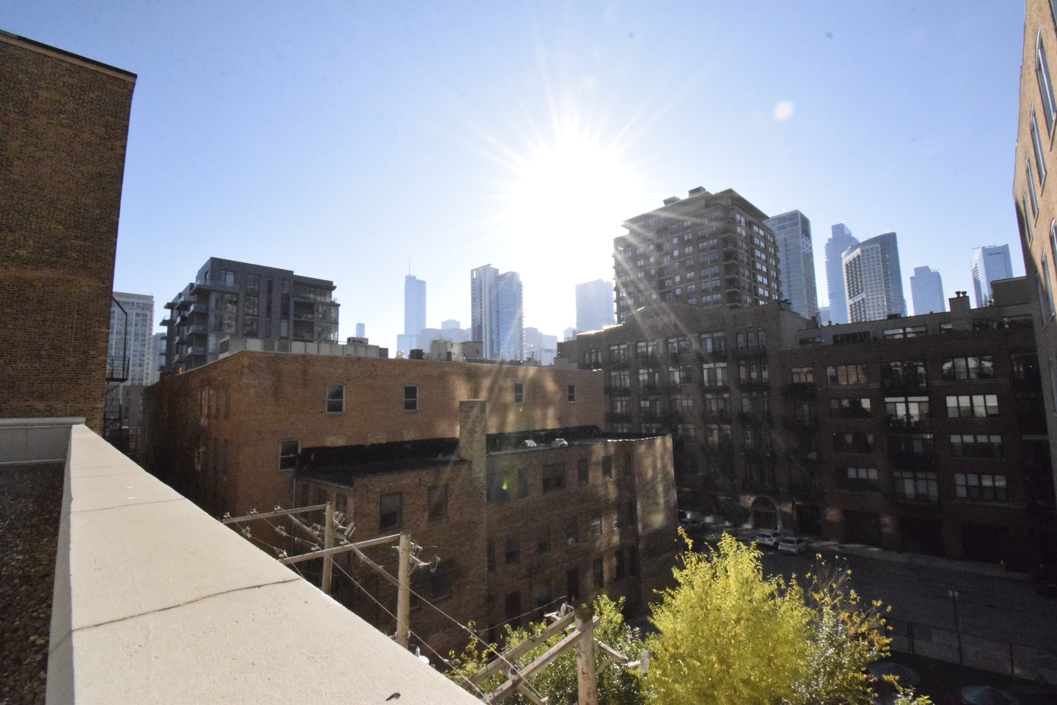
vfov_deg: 77.3
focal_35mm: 15
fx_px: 440
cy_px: 352
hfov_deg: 100.4
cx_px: 528
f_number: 22
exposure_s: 1/3200
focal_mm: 10
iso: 12800
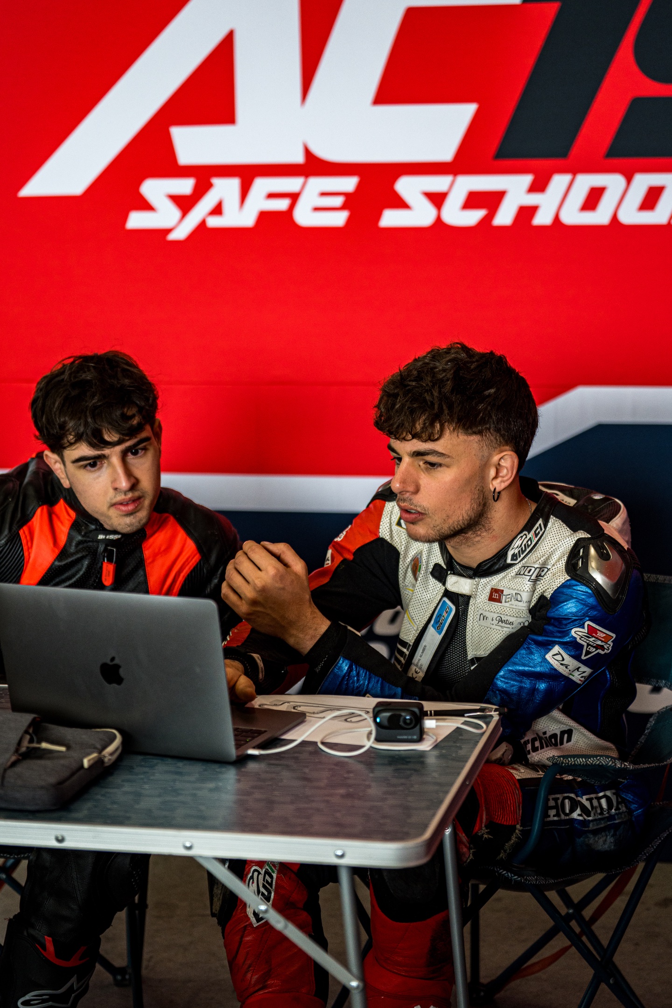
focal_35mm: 70
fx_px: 1960
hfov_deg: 19.5
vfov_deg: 28.8
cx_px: 336
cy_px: 504
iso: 800
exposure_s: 1/640
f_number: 2.8
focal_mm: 70
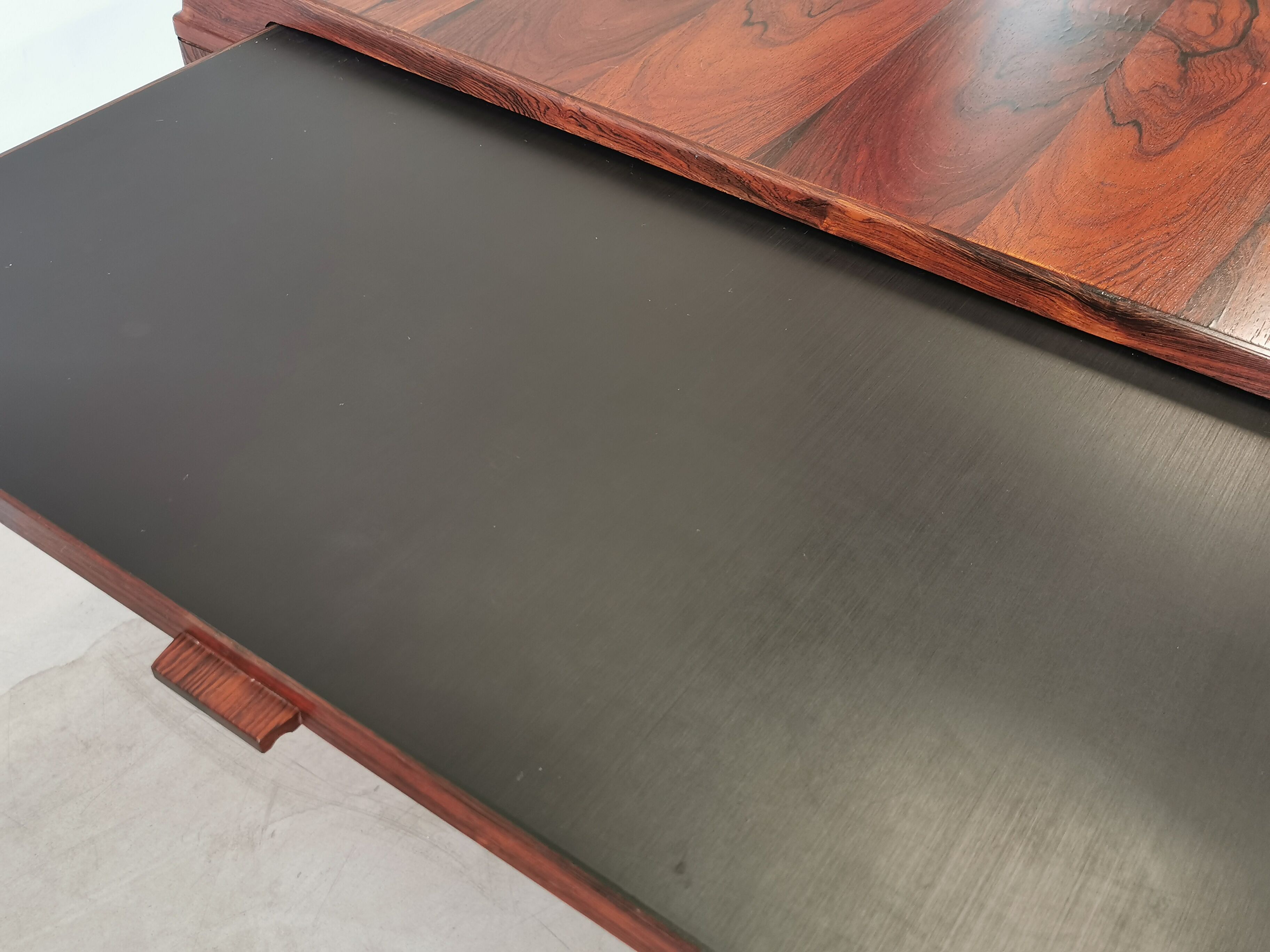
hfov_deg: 55.4
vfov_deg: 42.9
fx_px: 1211
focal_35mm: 33
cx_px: 635
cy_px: 476
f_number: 1.8
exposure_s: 1/50
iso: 160
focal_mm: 5.58
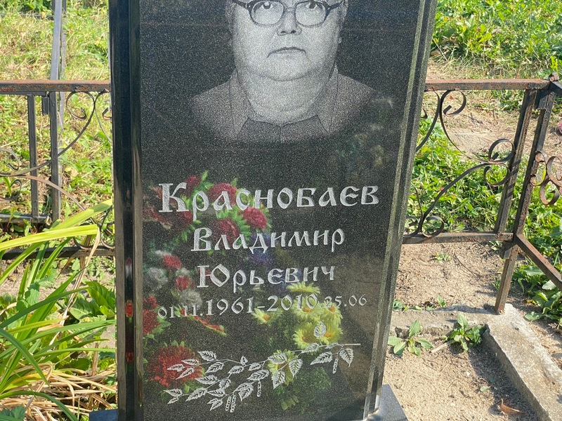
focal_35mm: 52
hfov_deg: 36.8
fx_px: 844
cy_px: 210
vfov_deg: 28.0
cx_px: 281
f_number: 2
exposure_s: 1/457
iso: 20
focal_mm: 6
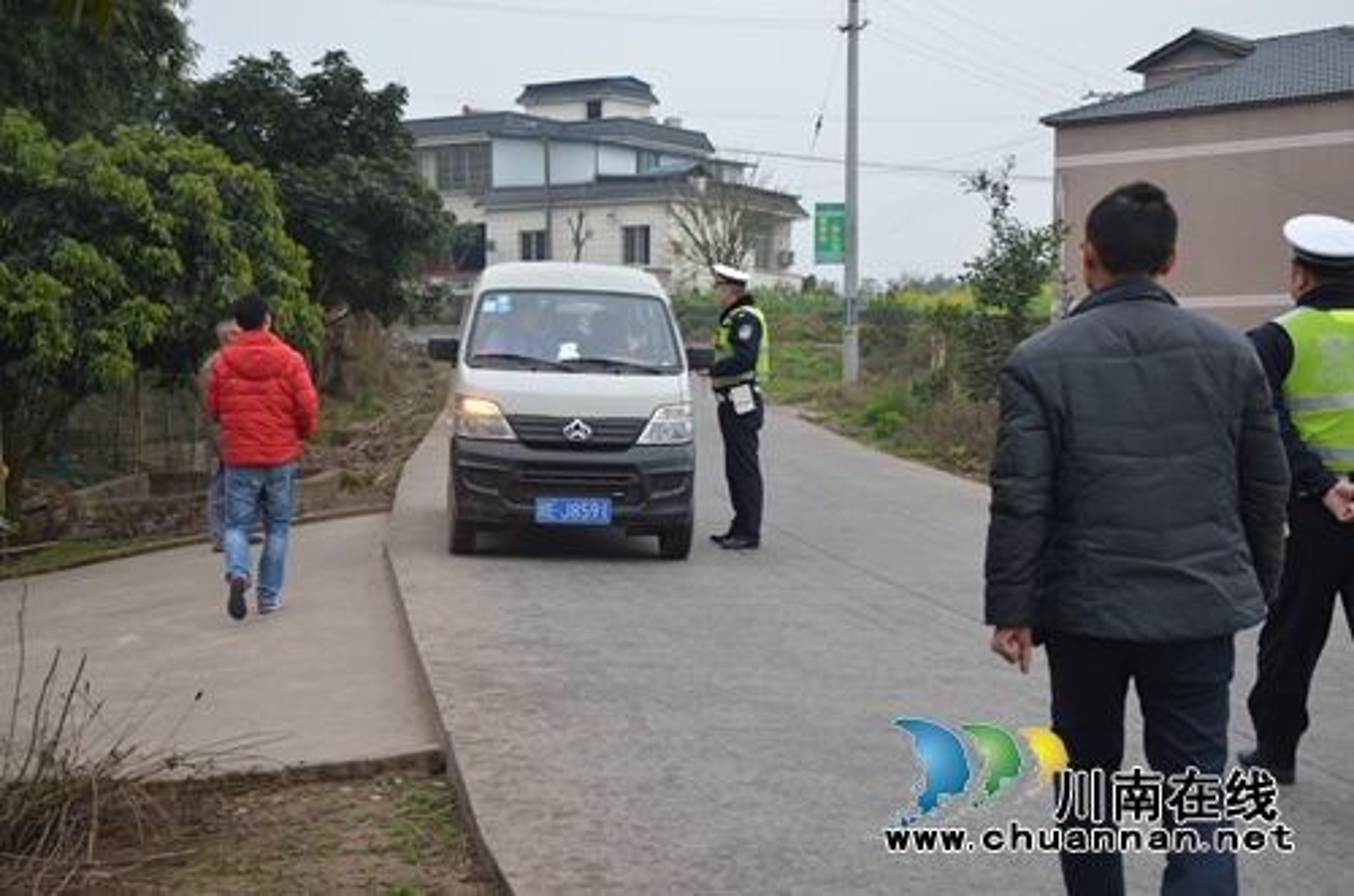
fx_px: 2139
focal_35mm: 57
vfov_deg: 23.7
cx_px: 677
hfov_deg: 35.1
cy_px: 448
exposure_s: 1/125
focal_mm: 38
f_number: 5.6
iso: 320
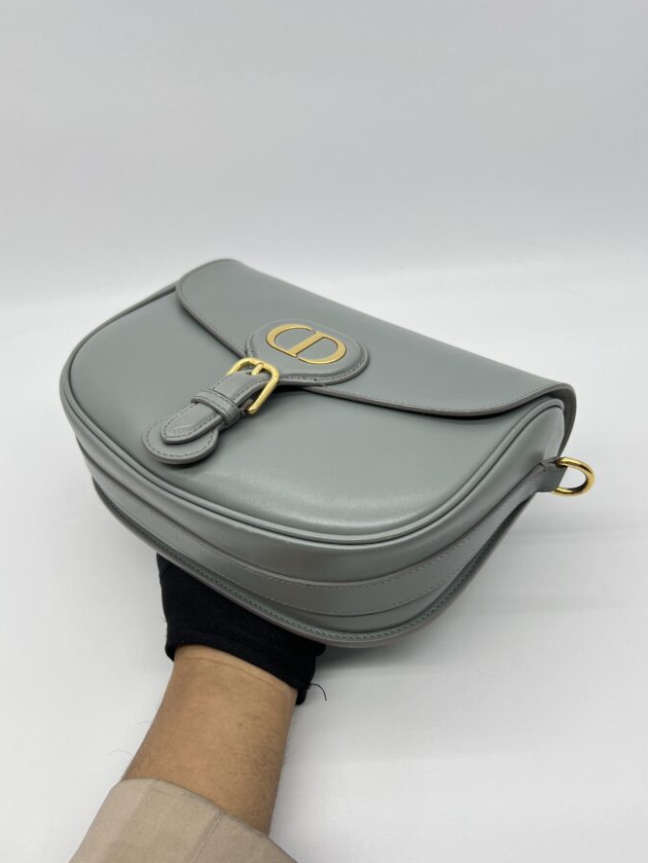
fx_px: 748
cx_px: 339
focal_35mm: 30
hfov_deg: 46.8
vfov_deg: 59.7
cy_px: 492
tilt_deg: -46.4
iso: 32
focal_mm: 5.7
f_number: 1.5
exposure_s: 1/121
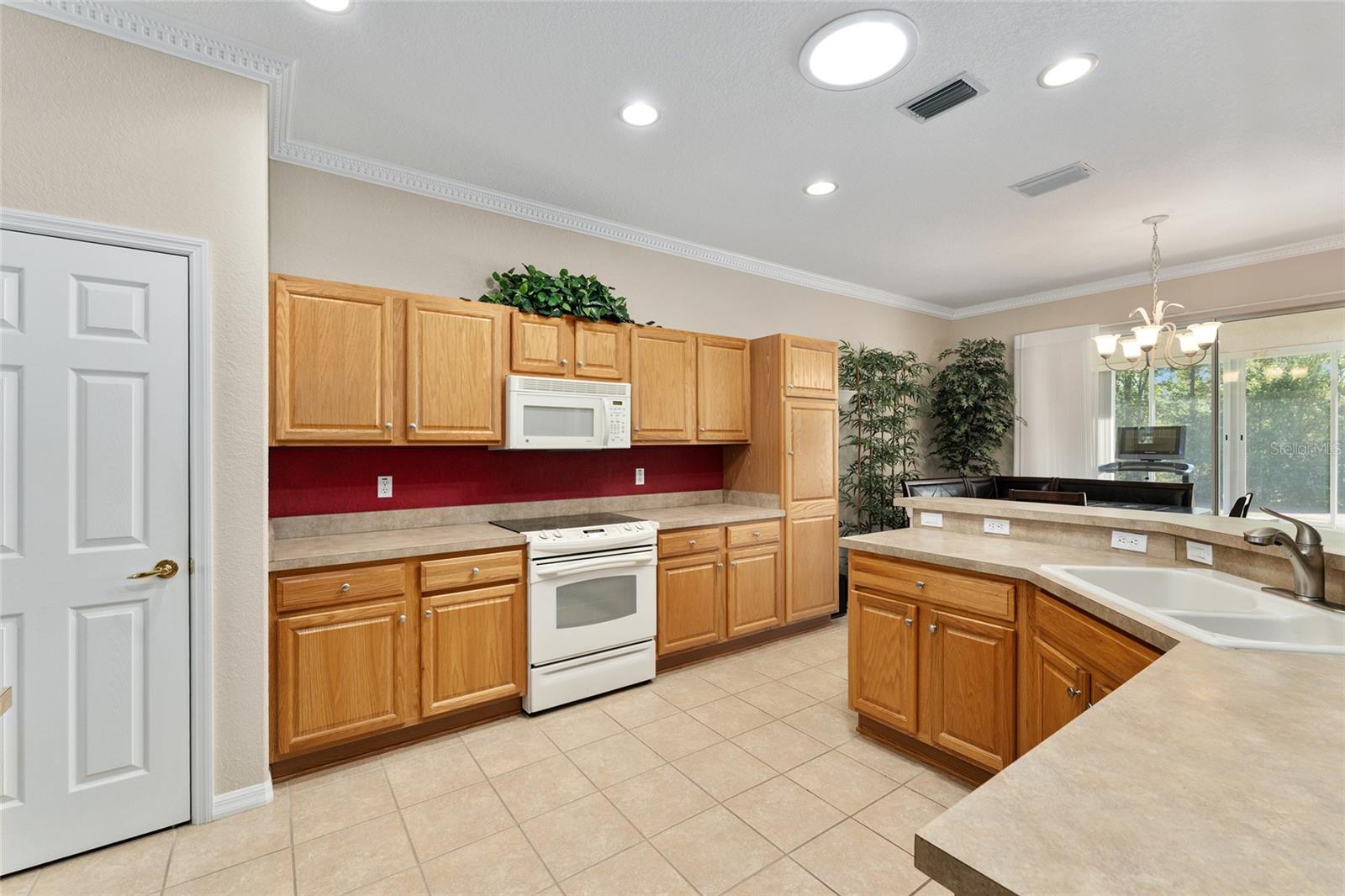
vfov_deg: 77.3
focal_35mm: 15
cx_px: 672
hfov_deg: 100.4
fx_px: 560
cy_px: 448
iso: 500
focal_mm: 15
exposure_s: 1/8
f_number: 9
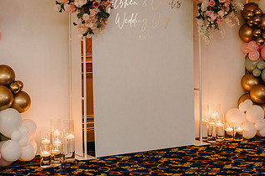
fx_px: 677
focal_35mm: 92
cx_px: 114
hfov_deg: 22.1
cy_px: 42
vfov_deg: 14.8
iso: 1000
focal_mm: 50
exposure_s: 1/250
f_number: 3.2
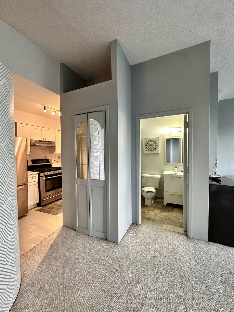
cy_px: 156
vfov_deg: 102.1
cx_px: 117
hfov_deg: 85.7
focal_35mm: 14
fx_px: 126
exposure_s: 1/120
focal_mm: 2.22
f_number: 2.2
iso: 320
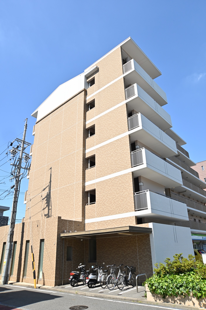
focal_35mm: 24
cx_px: 103
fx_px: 206
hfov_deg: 53.1
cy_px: 155
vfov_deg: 73.8
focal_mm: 24
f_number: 11
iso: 640
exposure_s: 1/500
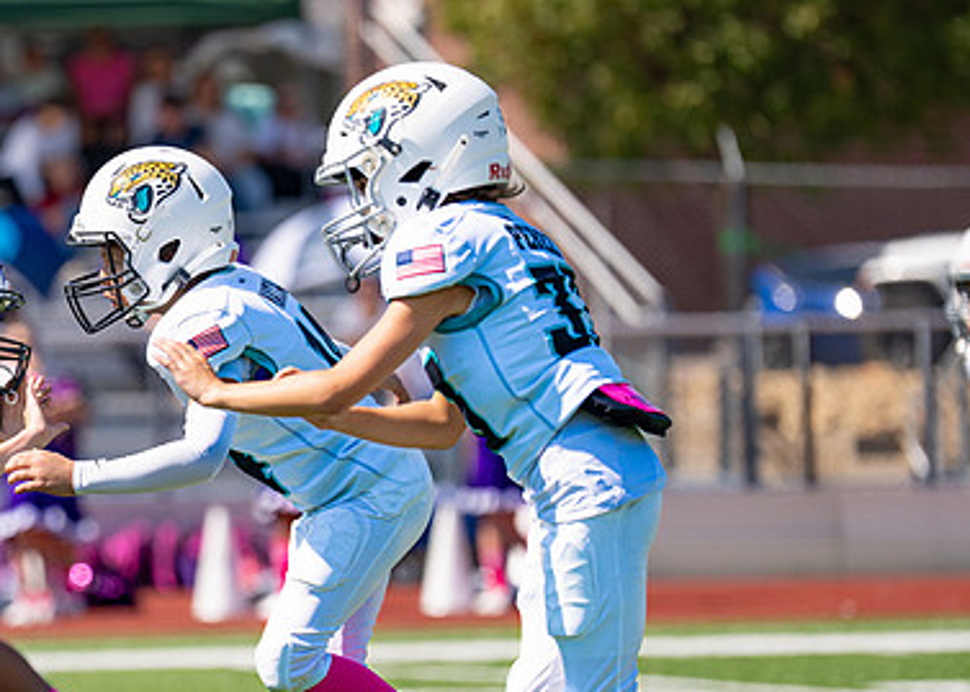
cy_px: 467
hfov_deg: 6.6
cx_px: 152
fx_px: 8399
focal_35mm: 305
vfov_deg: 4.7
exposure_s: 1/2000
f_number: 2.8
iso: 100
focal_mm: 162
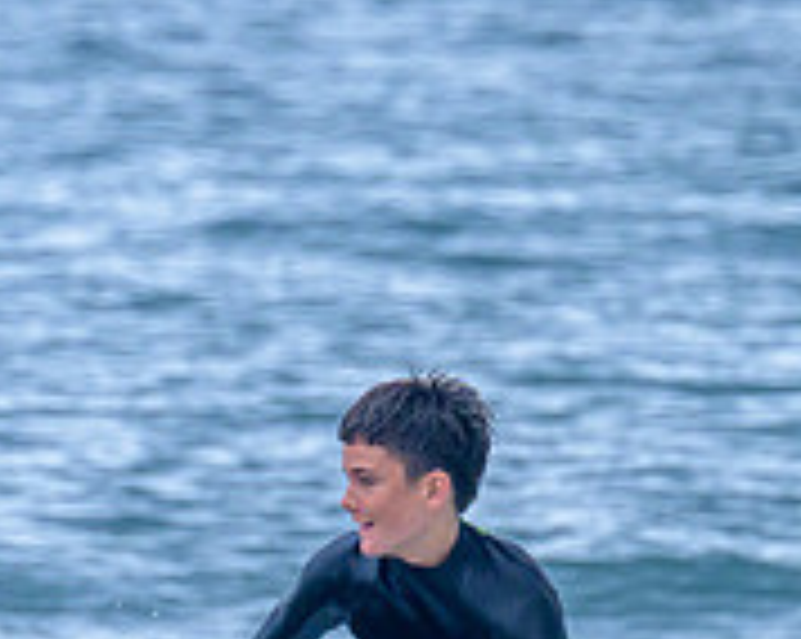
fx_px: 42696
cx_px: 202
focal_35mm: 1803
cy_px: 544
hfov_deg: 1.1
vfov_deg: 0.9
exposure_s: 1/2000
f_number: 7.6
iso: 900
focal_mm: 430
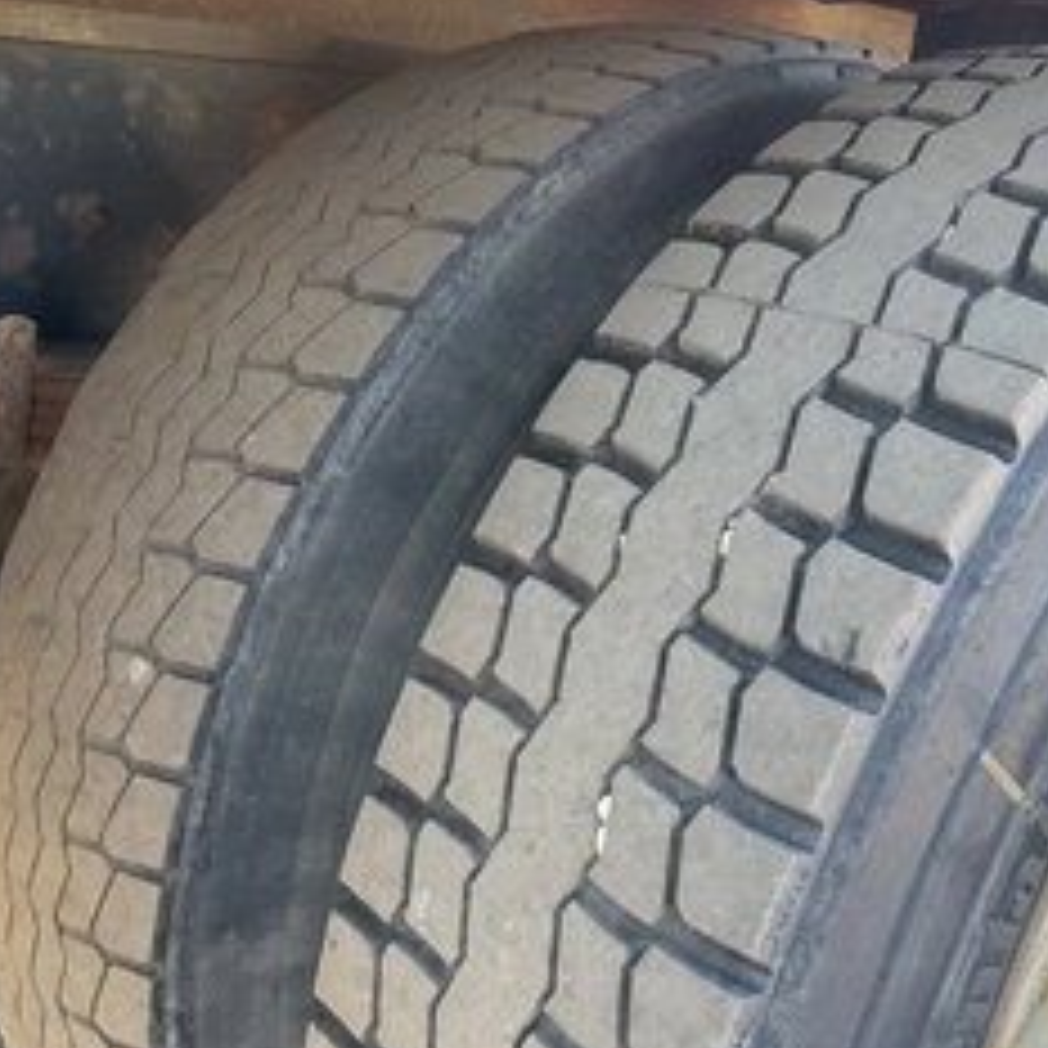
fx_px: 1507
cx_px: 589
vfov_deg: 38.1
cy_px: 643
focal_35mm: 44
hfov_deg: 38.3
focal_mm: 3
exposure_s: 1/122
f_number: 1.8
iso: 50
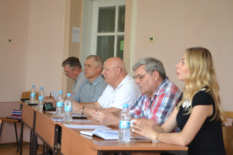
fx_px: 466
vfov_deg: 18.9
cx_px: 116
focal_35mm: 72
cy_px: 78
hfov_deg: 28.1
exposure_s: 1/40
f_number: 5.3
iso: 400
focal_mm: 48
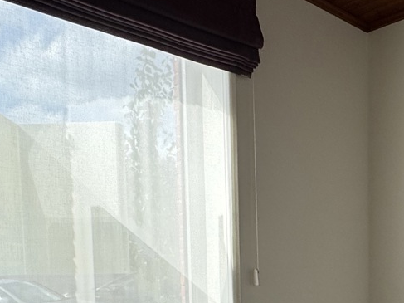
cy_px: 313
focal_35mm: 46
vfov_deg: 29.2
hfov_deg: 39.9
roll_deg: +0.3
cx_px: 313
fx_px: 537
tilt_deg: -4.0
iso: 40
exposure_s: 1/414
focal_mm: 2.22
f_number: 2.2
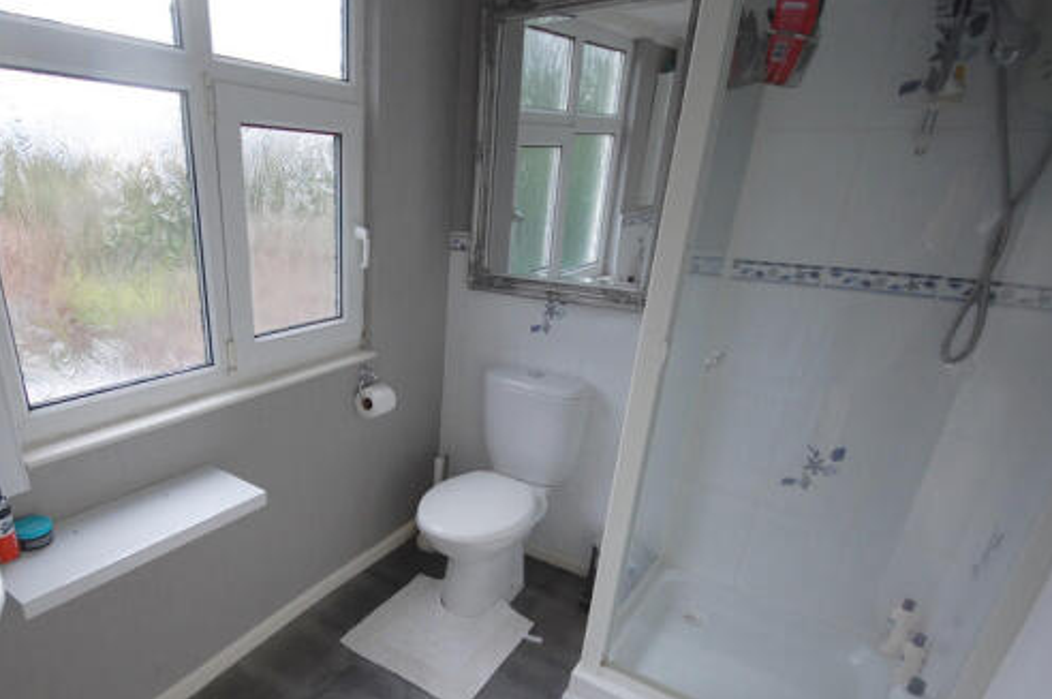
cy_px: 449
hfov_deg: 82.4
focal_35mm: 20
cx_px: 391
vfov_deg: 60.8
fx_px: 584
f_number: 5
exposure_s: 1/80
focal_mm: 10
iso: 200
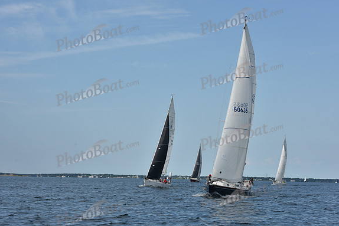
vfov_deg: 13.8
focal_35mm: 99
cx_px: 170
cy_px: 113
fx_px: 932
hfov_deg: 20.6
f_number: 10
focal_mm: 98
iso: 320
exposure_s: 1/1000
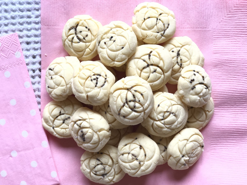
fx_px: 407
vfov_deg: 25.7
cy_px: 92
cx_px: 124
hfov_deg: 33.8
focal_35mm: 57
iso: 40
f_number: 2.8
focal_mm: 6.6
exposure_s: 1/30
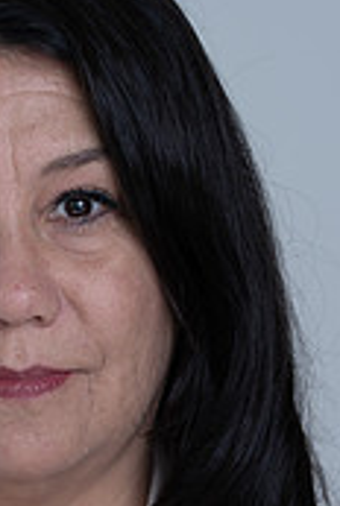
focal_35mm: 405
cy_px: 380
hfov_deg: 3.4
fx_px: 5714
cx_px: 35
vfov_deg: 5.1
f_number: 5.6
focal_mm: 156
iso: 160
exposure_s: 1/200
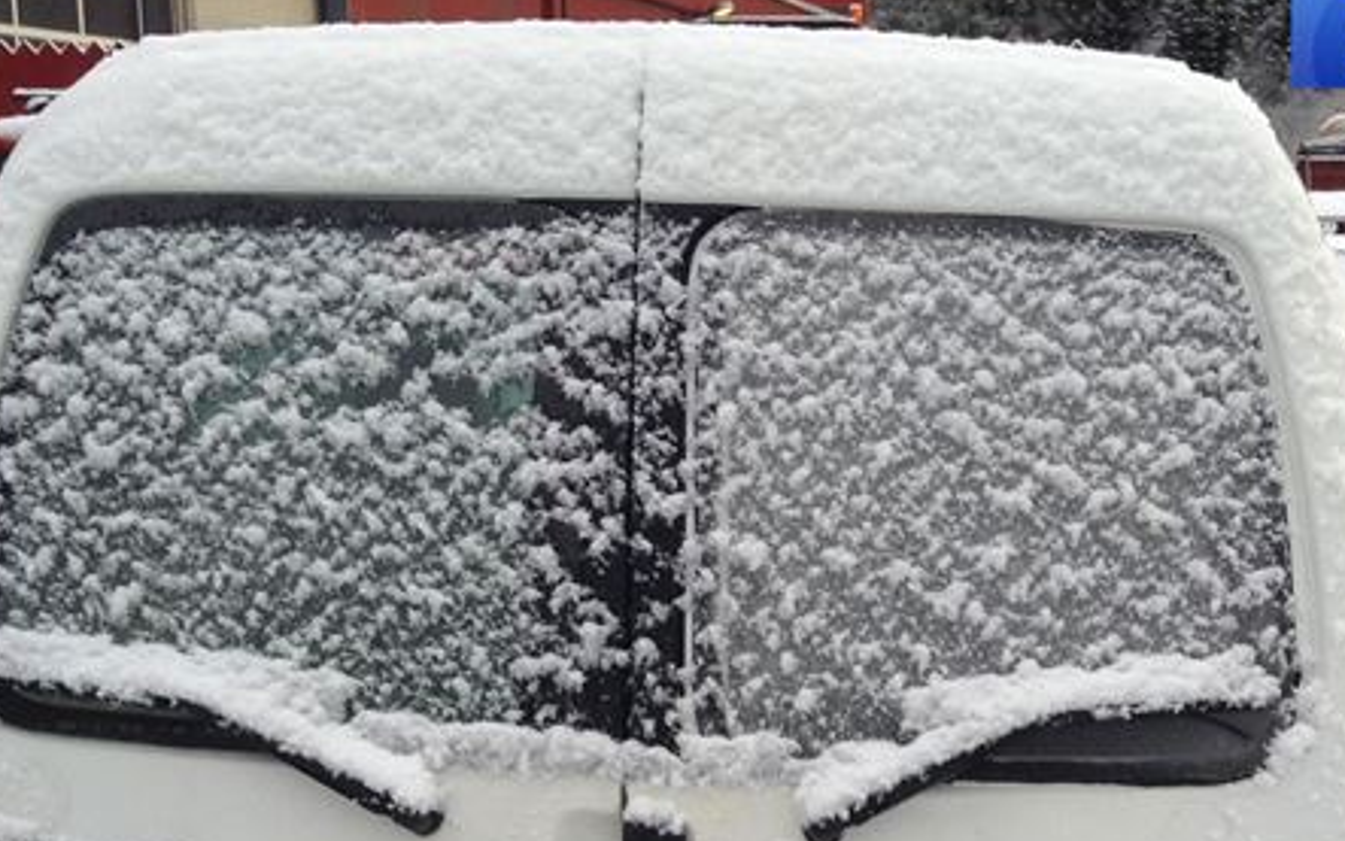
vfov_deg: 20.1
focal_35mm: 63
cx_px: 805
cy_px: 818
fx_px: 2310
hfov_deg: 32.4
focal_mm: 3.3
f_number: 2.4
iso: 25
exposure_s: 1/120
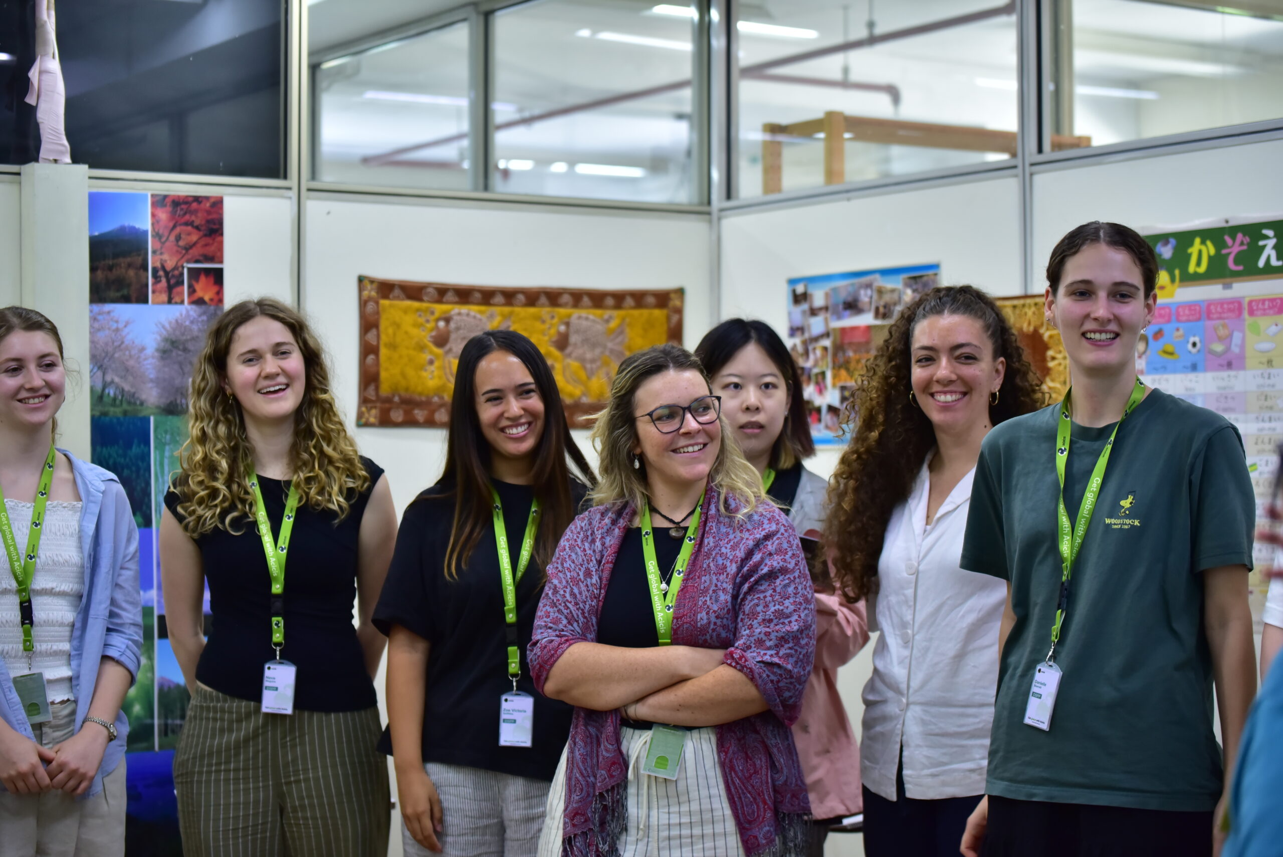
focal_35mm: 70
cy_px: 428
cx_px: 642
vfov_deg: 19.5
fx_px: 2496
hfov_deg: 28.8
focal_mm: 70
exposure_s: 1/125
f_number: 2.8
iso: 1250
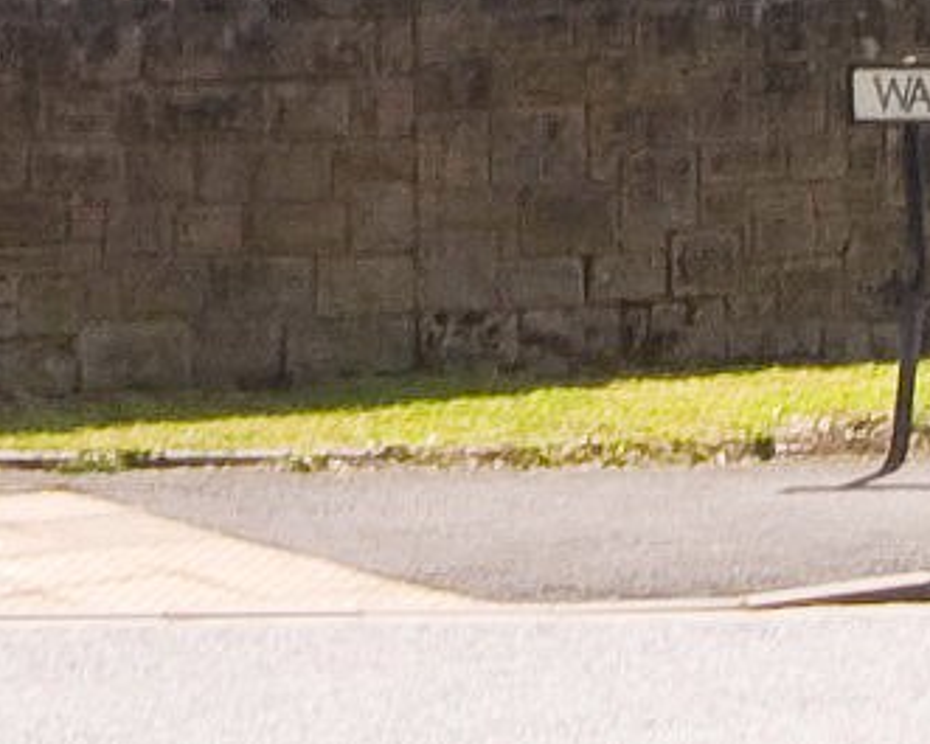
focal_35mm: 435
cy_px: -1033
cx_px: -812
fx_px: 11977
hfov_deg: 4.4
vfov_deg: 3.5
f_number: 13
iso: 200
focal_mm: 34
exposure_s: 1/125
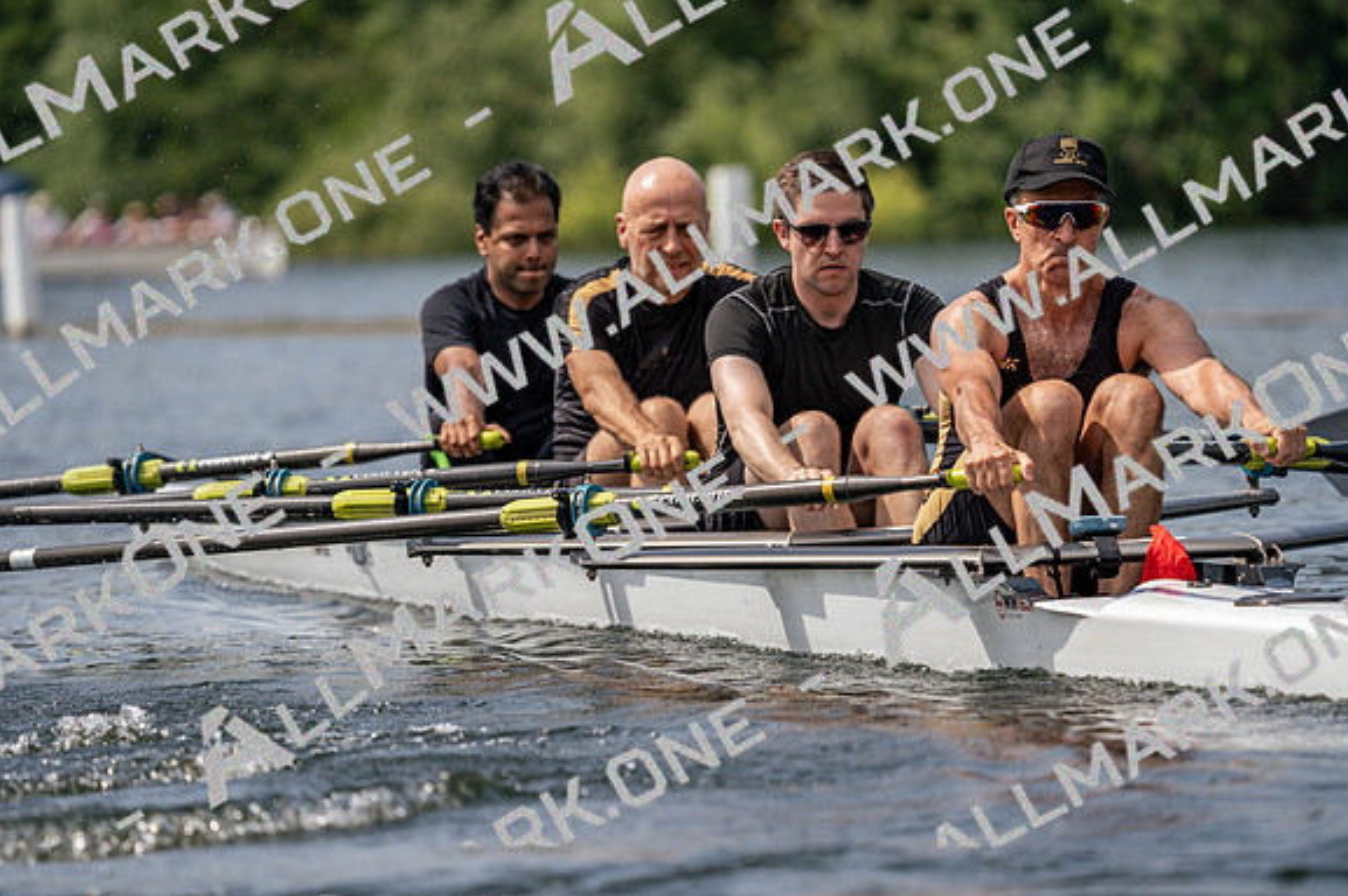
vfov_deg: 4.1
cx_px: 675
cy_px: 447
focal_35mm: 337
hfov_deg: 6.1
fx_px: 12611
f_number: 6.3
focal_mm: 335
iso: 200
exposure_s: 1/1600
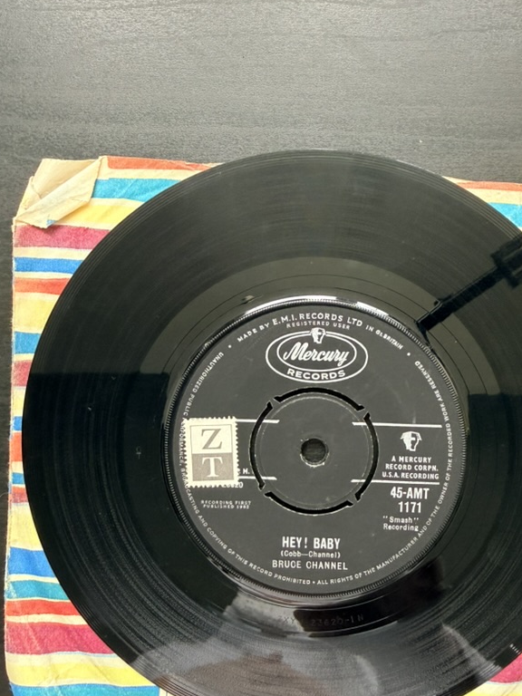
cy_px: 423
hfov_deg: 43.9
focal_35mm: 32
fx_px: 643
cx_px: 313
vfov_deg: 56.3
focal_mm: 2.22
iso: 320
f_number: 2.2
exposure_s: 1/62
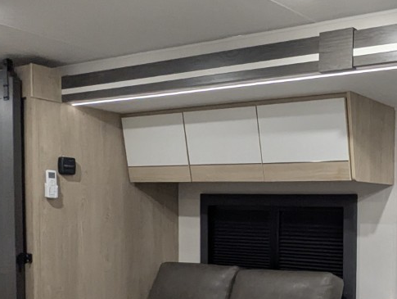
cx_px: 449
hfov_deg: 34.7
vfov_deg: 30.8
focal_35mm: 46
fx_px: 528
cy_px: 239
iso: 327
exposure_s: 1/57.8
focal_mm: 2.35
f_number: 2.2
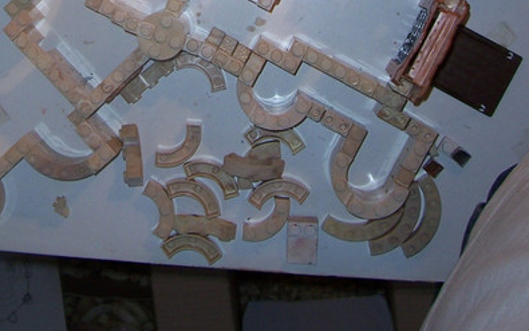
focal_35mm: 73
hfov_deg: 27.9
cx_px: 143
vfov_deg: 16.3
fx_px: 1053
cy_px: -170
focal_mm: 5.6
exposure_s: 1/60
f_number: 2.7
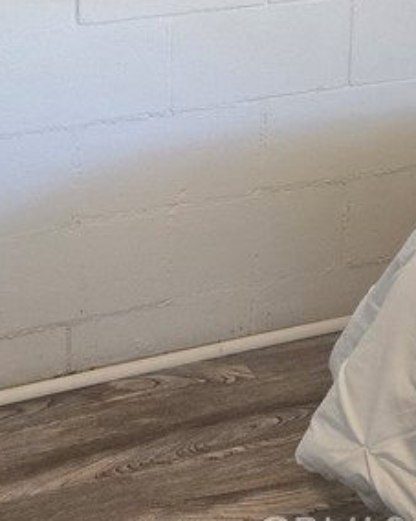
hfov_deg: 18.9
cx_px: 128
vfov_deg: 21.5
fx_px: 1247
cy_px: -145
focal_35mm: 81
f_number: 1.8
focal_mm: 5.4
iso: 250
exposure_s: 1/120
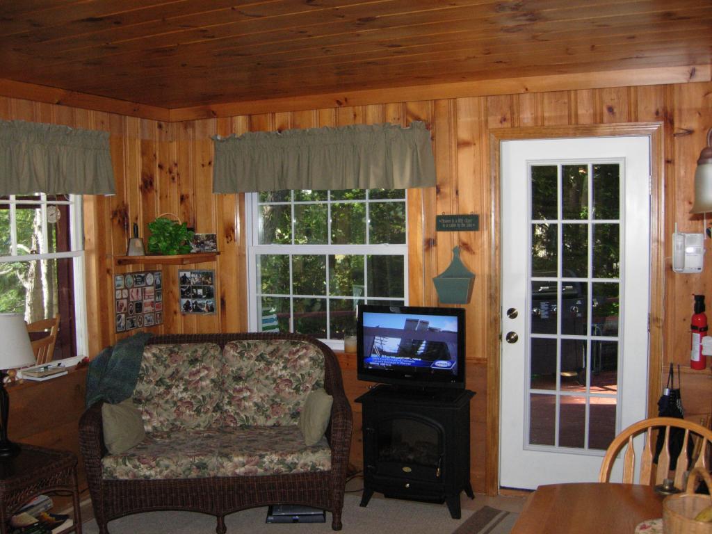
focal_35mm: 36
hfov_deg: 51.4
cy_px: 267
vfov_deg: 39.7
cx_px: 356
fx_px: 740
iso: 200
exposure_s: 1/181
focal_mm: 7.5
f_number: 2.7
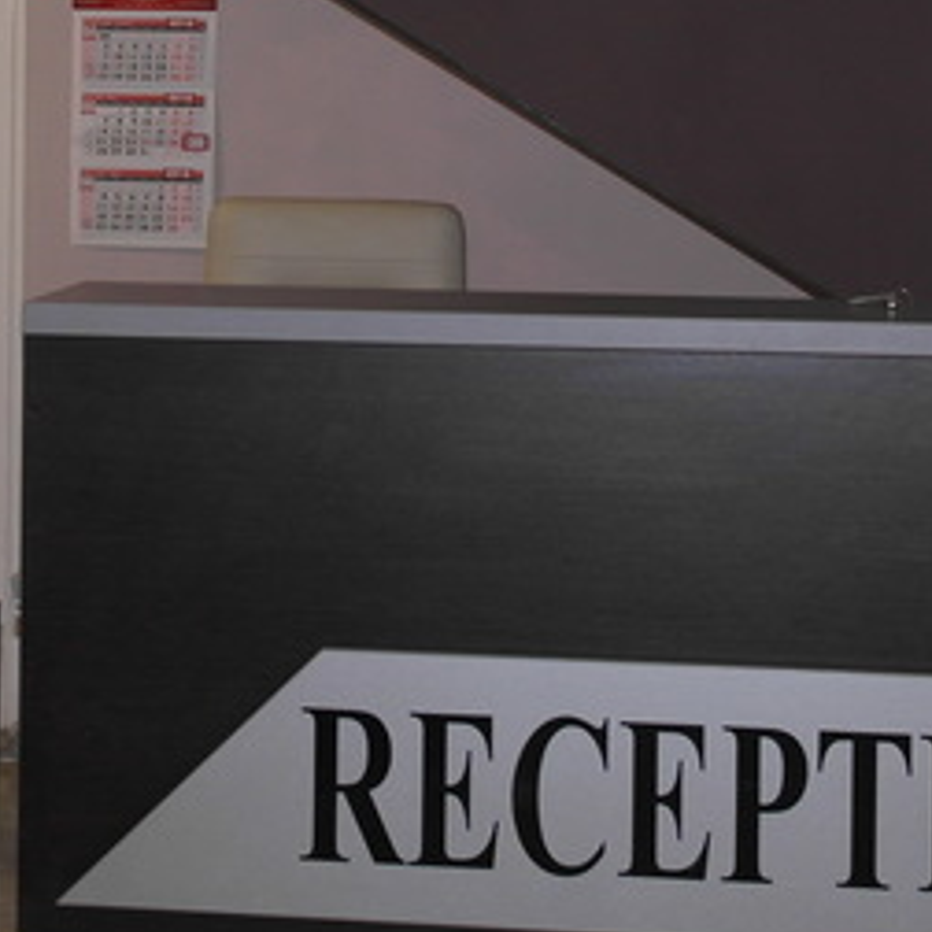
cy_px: -9
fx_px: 3290
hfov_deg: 16.1
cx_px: 322
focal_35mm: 108
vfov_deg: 15.8
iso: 400
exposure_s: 1/50
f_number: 4
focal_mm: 26
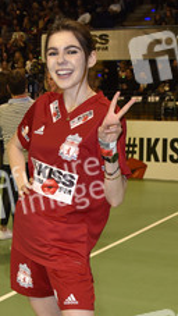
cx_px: 74
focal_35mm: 70
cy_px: 260
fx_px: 586
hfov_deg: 17.3
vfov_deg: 29.3
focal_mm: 38
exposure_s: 1/100
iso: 1000
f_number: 6.3
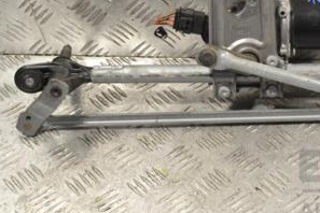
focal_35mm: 97
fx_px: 862
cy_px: 23
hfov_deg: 20.7
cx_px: 279
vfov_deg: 14.0
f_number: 8
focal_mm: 32
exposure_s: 1/250
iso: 3200
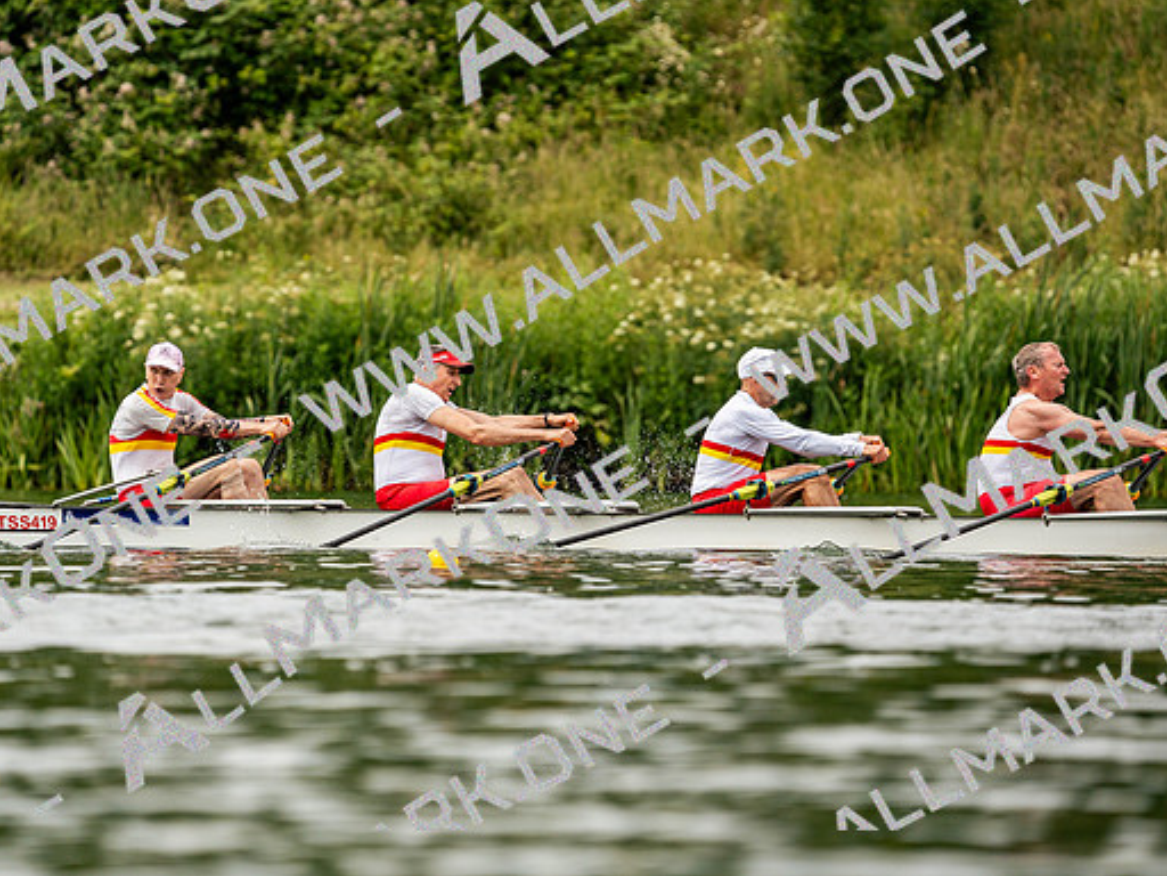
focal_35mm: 504
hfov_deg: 3.9
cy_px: 439
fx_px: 16991
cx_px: 581
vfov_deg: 3.0
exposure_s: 1/2000
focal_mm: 463
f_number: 6.3
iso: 320
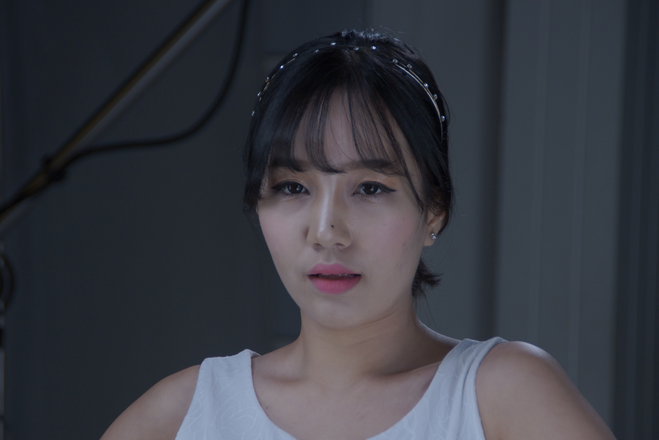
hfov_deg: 10.2
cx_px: 330
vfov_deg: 6.8
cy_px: 220
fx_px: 3707
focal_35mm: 202
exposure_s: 1/200
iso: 400
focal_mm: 135
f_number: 6.3
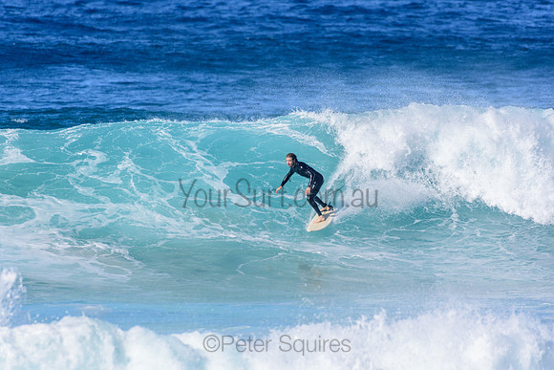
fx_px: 11544
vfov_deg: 1.8
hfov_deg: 2.7
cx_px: 277
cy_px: 185
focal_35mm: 750
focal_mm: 500
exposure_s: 1/2000
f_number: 5.6
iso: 250
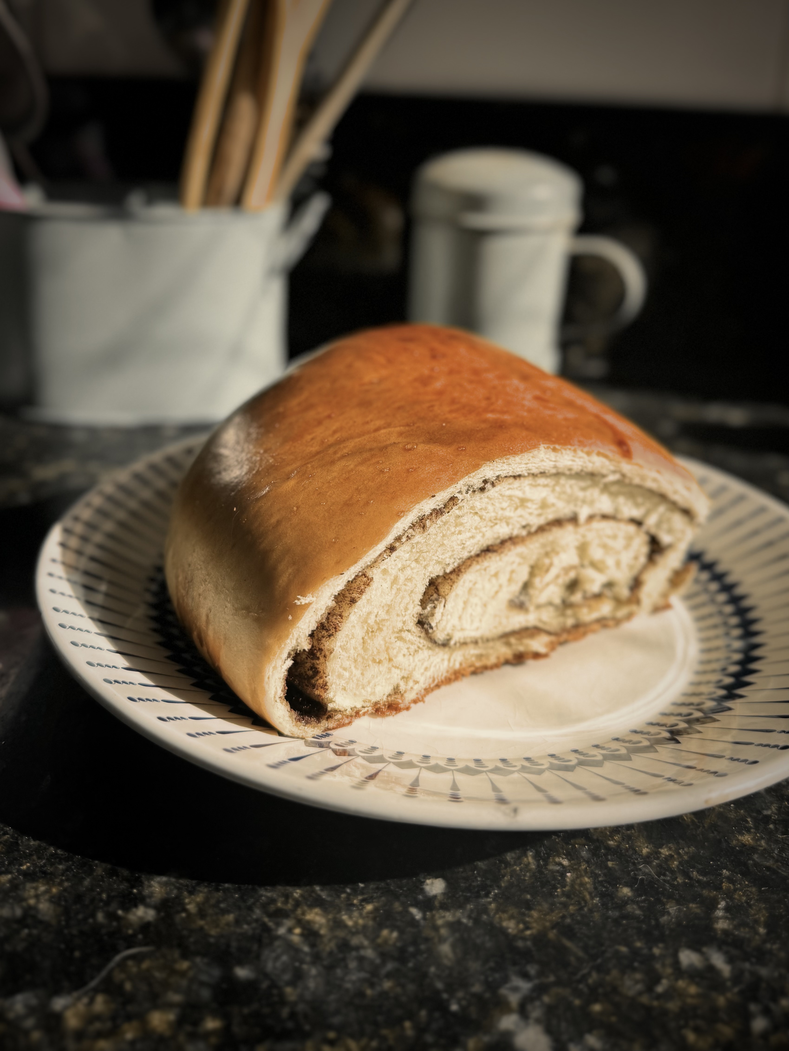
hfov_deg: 56.8
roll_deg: -2.3
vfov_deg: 71.6
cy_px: 526
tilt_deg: -16.1
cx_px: 394
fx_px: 729
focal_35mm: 24
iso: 80
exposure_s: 1/2331
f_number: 1.78
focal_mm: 6.76
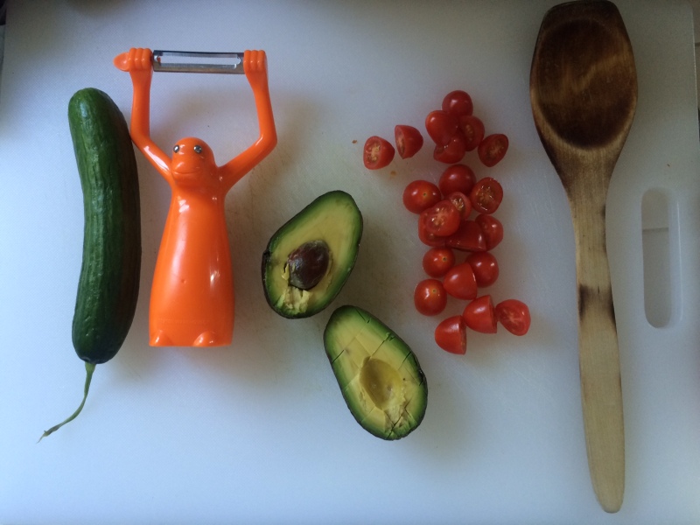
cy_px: 262
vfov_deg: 46.8
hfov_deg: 60.0
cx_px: 350
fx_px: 607
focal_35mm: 30
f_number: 2.2
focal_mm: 4.12
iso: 80
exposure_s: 1/30
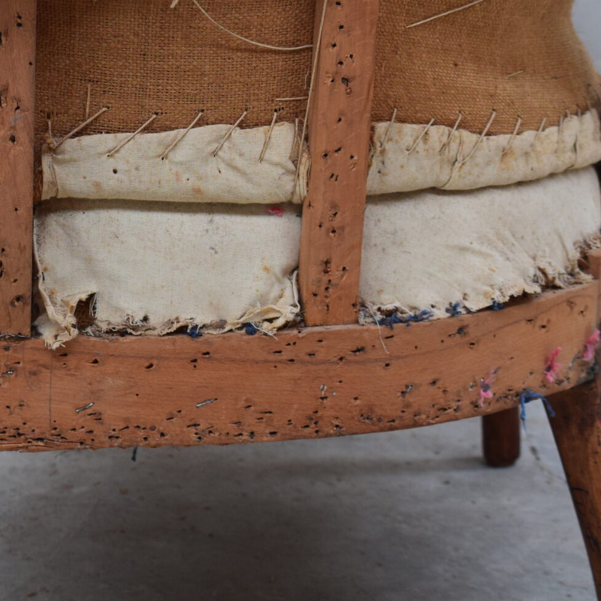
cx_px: 131
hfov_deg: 19.8
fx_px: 1709
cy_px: 148
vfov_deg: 19.8
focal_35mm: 87
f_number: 6.3
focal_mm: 26
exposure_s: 1/15
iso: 560
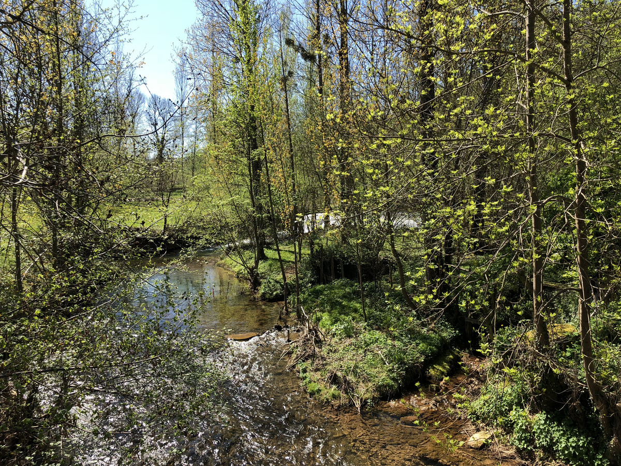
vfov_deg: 49.7
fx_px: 502
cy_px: 233
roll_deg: +1.7
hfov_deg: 63.4
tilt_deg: -3.9
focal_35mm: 28
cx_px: 310
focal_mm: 4
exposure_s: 1/738
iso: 20
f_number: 1.8
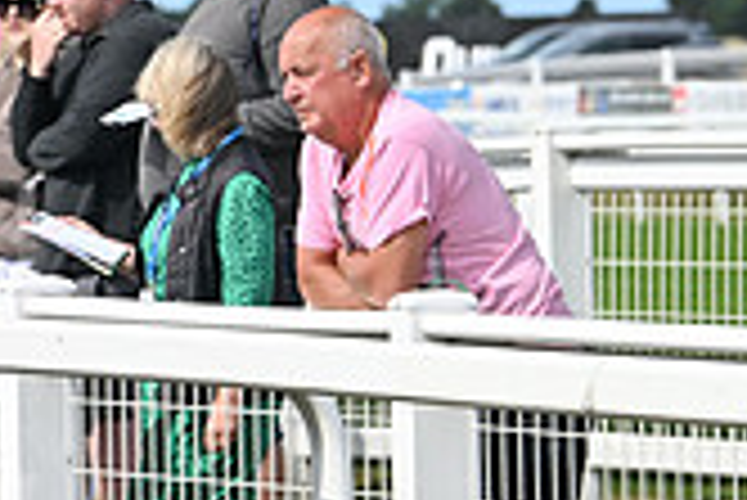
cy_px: 300
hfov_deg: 4.7
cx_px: -536
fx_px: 9075
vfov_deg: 3.2
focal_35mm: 437
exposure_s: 1/2000
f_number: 5.6
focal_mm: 125
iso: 400
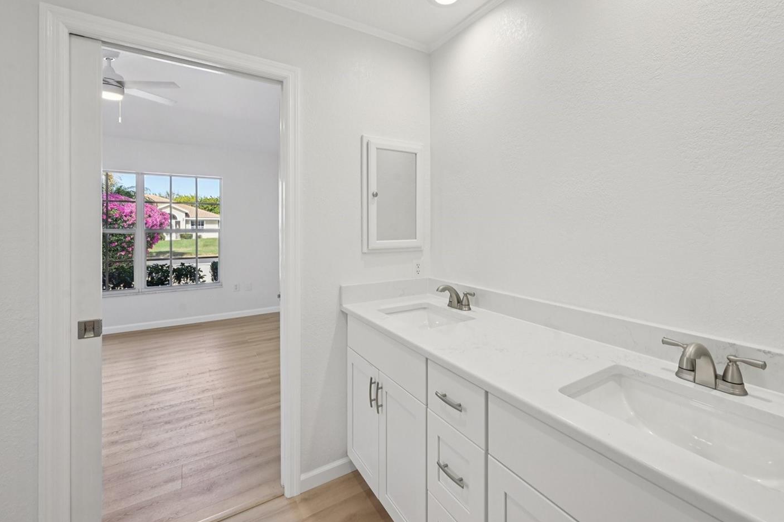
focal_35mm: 16
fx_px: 348
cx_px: 438
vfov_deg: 73.4
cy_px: 226
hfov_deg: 96.3
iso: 400
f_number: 8
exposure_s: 1/125
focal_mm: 14
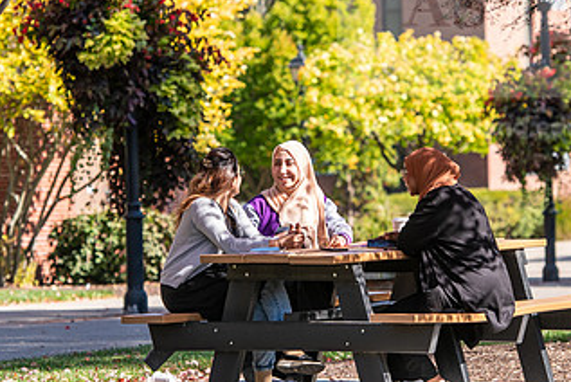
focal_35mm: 223
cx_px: 283
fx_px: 3540
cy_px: 165
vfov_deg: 6.2
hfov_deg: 9.2
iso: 160
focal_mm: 122
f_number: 4
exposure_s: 1/500
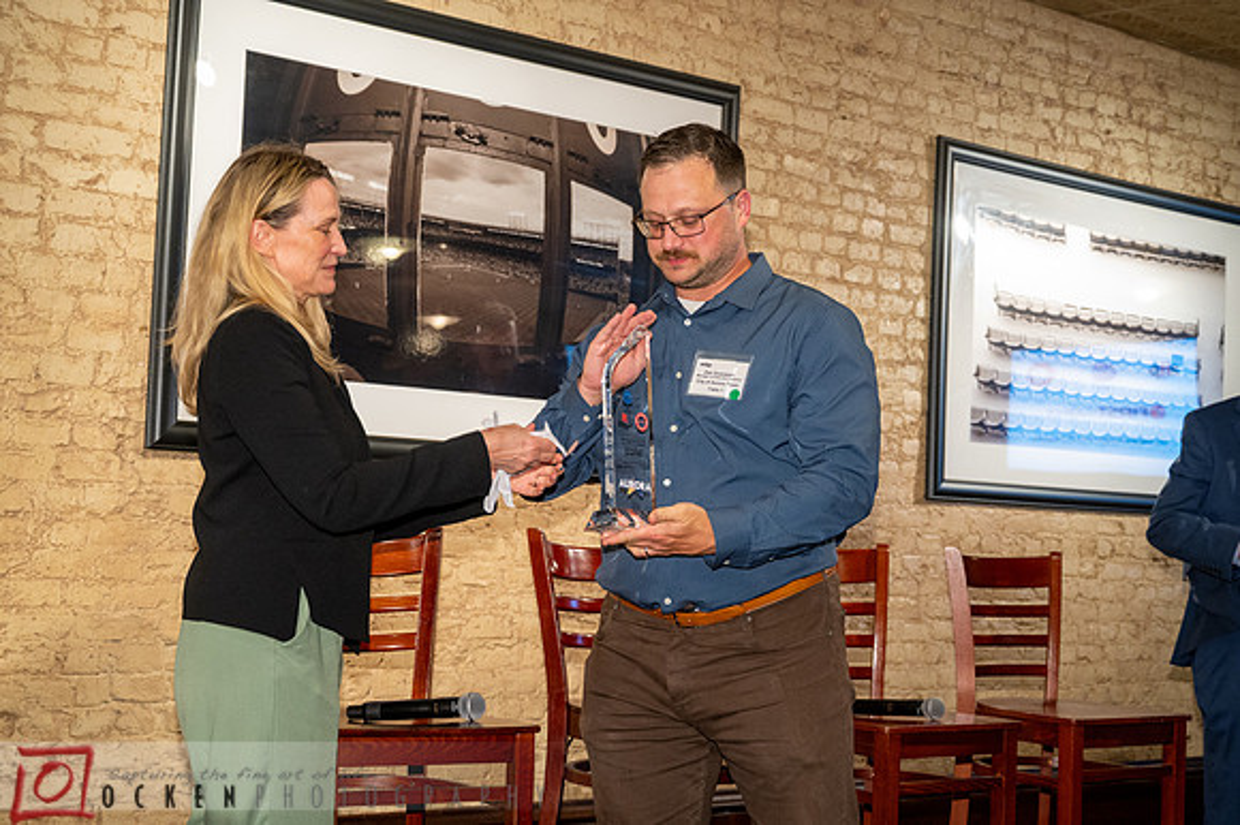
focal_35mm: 55
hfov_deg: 36.5
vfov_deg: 24.7
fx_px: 1881
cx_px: 652
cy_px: 431
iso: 3200
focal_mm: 52
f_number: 4
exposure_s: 1/125
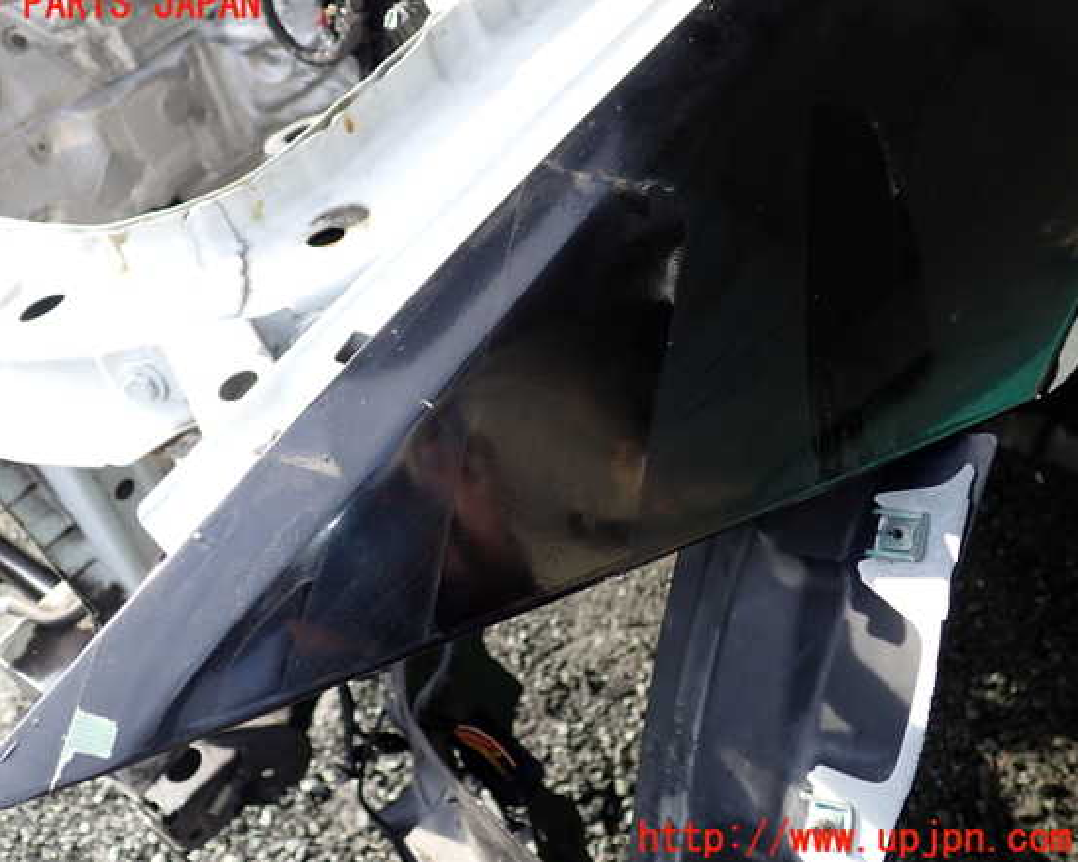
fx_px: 1021
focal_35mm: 32
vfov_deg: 45.8
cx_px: 493
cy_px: 422
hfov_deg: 55.6
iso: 100
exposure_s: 1/30
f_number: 6.3
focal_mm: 5.4
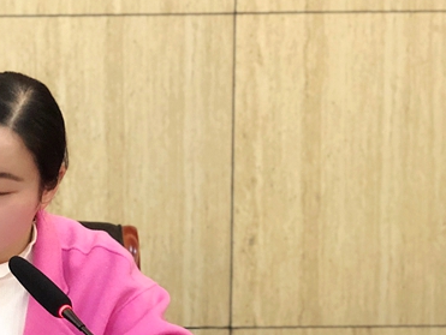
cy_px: 294
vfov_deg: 13.1
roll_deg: +0.3
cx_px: 1
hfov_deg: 17.2
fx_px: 1444
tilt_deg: -7.2
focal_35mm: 112
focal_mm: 6
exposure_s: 1/20
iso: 160
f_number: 2.4
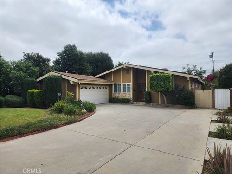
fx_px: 154
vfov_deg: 58.9
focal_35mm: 23
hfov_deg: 73.9
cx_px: 116
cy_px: 87
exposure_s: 1/1930
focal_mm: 6.4
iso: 12
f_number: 1.8
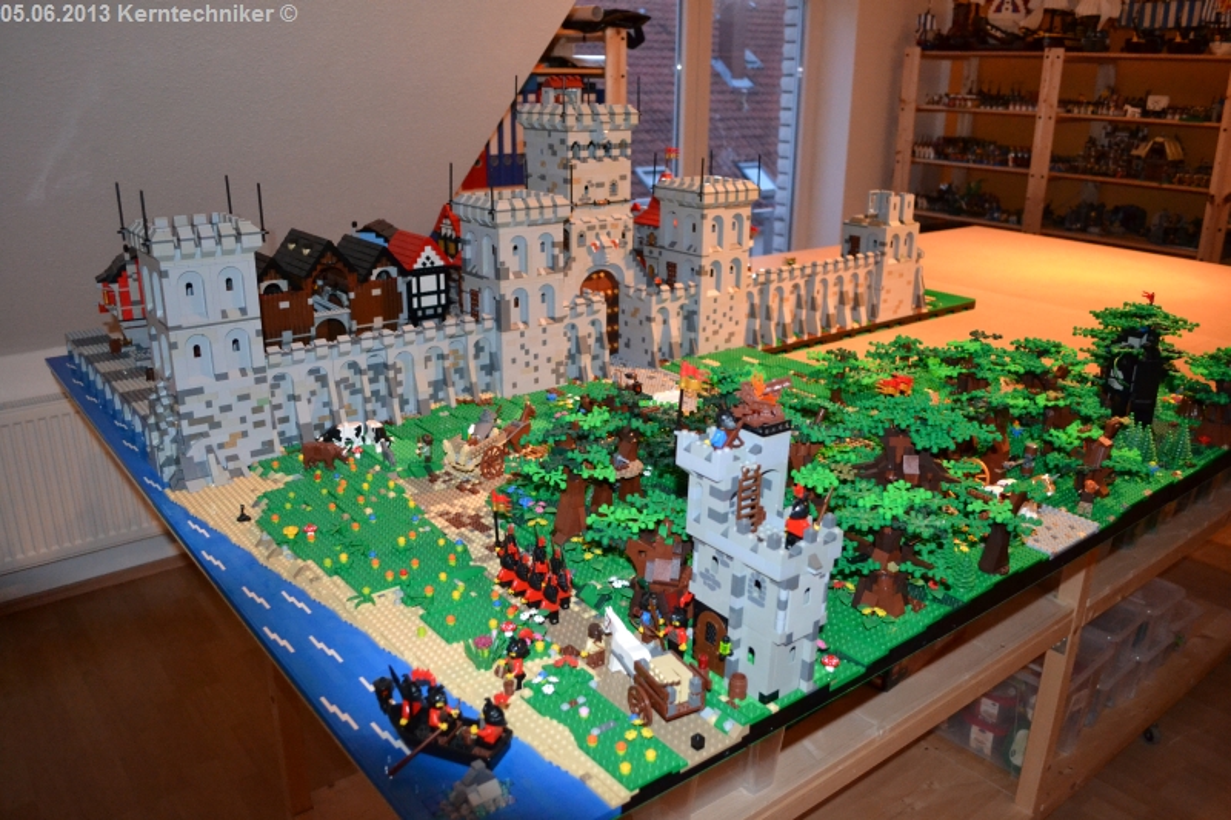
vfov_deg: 47.9
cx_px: 616
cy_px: 410
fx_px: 923
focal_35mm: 27
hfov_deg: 67.4
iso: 2500
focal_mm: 18
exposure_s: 1/60
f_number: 3.5
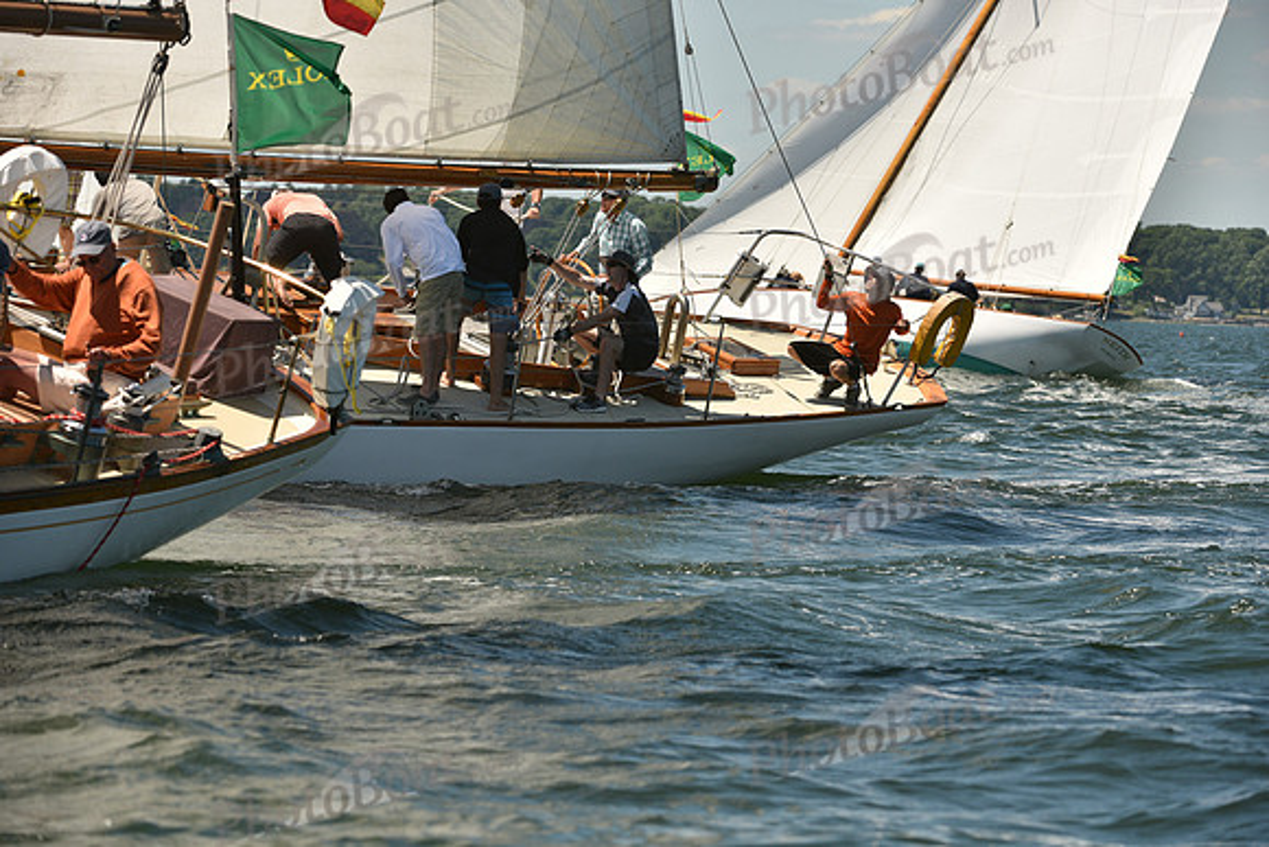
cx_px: 634
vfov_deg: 6.9
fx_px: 7051
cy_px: 424
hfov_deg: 10.3
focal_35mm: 200
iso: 250
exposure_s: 1/1000
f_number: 8
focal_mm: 200
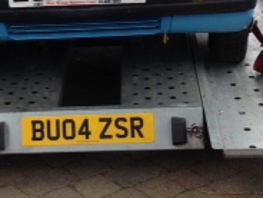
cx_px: 77
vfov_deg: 12.5
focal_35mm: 115
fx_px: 874
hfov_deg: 17.1
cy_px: -55
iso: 50
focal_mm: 4.12
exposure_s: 1/155
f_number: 2.4
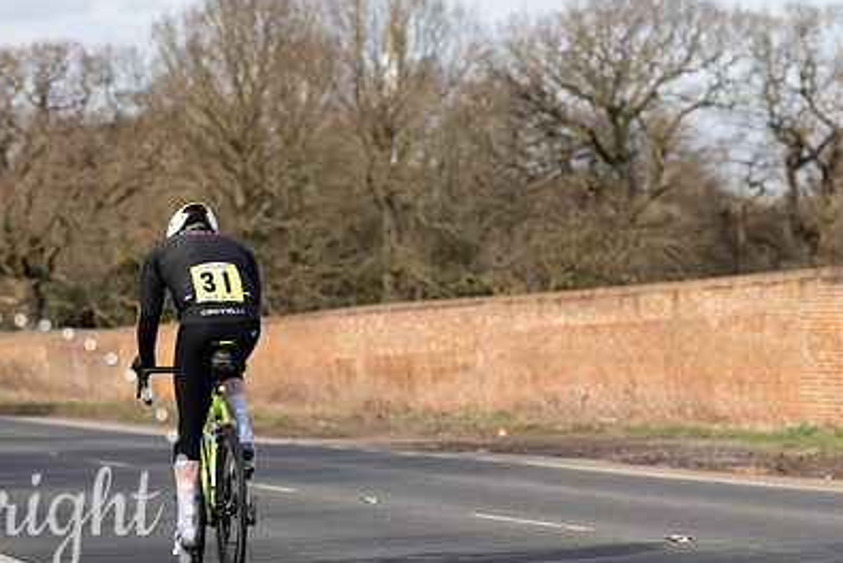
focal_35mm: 163
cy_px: 404
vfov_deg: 8.4
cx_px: 327
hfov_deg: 12.6
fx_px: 3820
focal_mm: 111
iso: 125
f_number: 4
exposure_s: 1/800
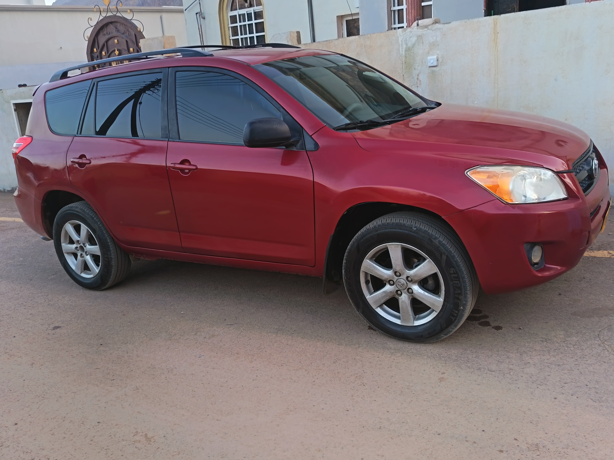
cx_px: 307
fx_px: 550
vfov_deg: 45.4
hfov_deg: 58.4
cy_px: 230
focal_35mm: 31
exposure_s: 1/50
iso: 379
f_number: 1.75
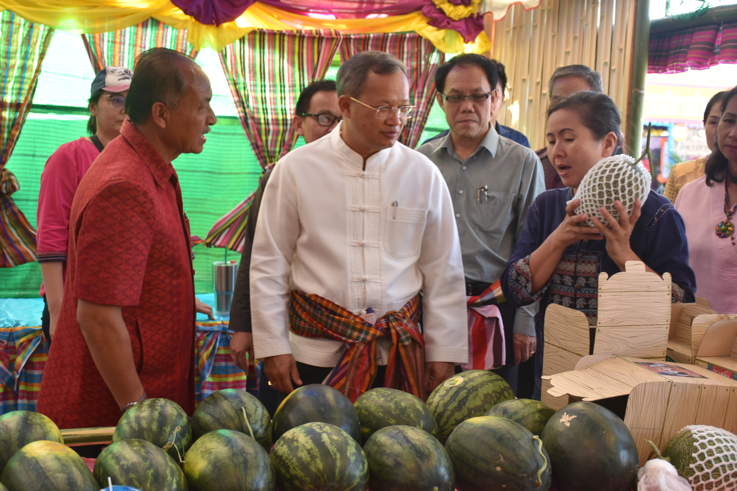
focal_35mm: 48
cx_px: 368
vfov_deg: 28.1
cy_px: 246
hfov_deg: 41.1
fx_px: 983
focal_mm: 32
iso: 400
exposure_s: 1/80
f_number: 4.5
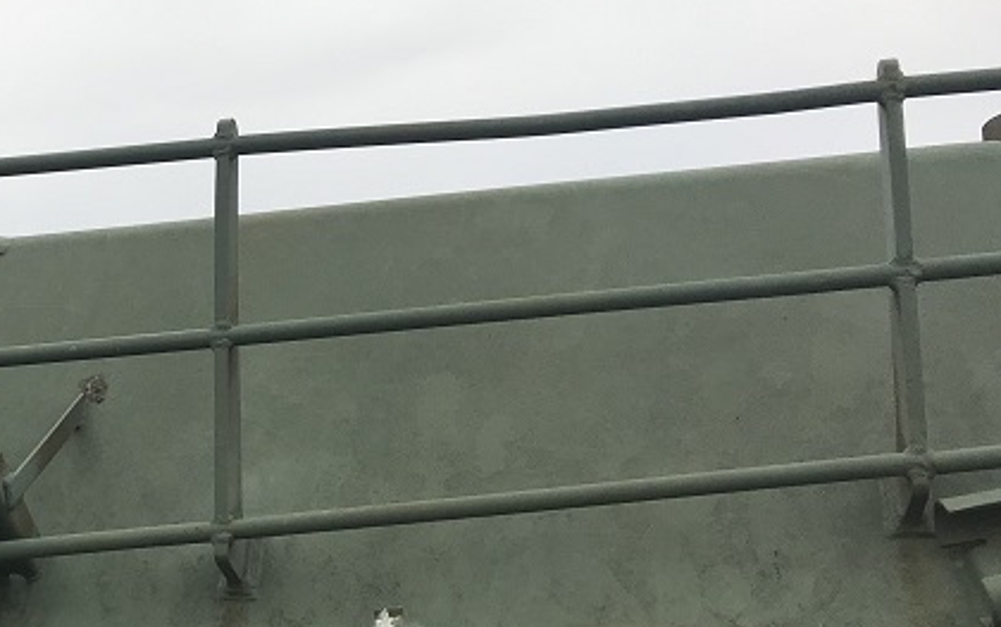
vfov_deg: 22.7
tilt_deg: +8.1
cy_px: 426
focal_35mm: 57
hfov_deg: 33.3
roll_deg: -0.1
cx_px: 54
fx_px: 1556
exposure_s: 1/2740
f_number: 1.8
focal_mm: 3.99
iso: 20
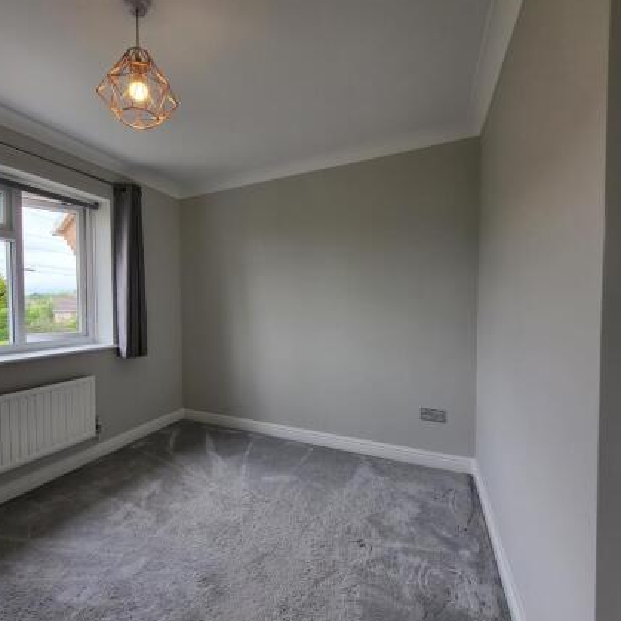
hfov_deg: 85.3
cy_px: 315
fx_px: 325
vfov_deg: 87.4
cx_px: 223
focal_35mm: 16
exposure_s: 1/100
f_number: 2.2
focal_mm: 1.74
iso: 40
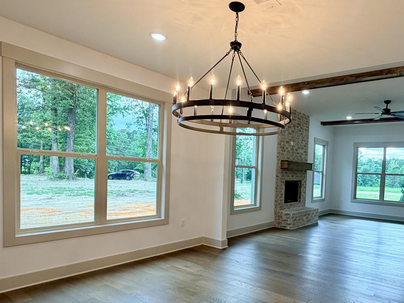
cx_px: 271
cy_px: 187
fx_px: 292
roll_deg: -2.2
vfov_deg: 54.3
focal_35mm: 25
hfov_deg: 67.4
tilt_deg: -3.4
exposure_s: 1/120
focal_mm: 2.22
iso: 100
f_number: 2.2
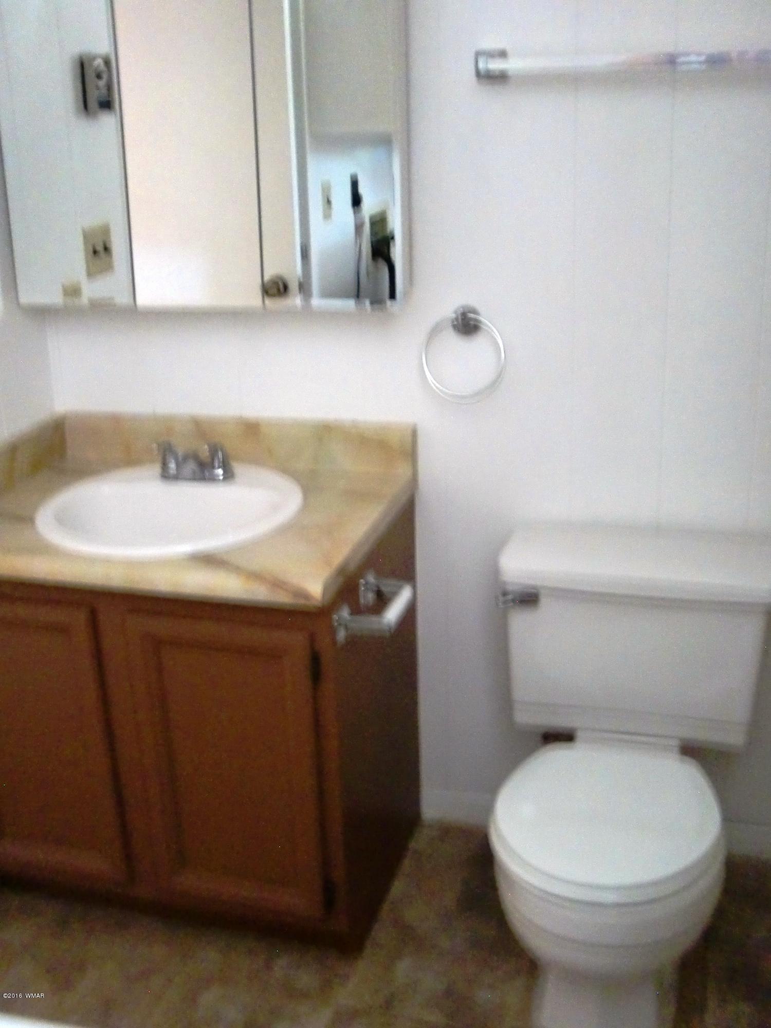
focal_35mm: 38
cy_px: 514
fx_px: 1128
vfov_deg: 49.0
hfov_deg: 37.7
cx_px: 386
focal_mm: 6.66
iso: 400
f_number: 3.9
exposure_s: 1/5
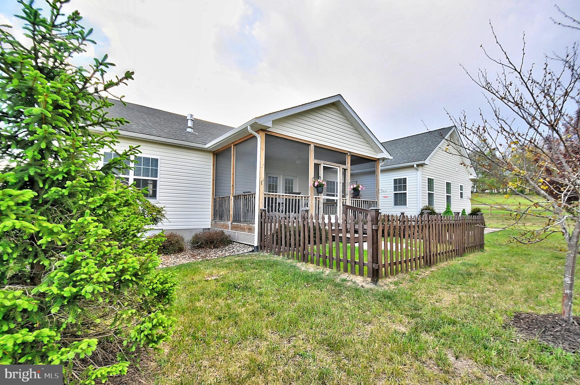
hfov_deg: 100.5
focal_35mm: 15
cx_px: 290
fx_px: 241
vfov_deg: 77.2
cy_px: 192
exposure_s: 1/160
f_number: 8
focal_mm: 10
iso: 800
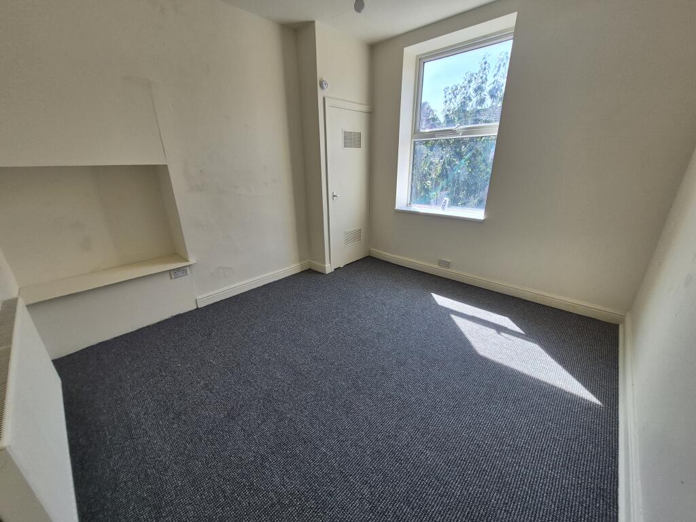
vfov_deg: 89.9
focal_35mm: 13
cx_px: 348
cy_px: 261
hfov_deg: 106.2
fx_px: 261
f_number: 2.2
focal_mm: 1.74
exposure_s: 1/359
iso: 64
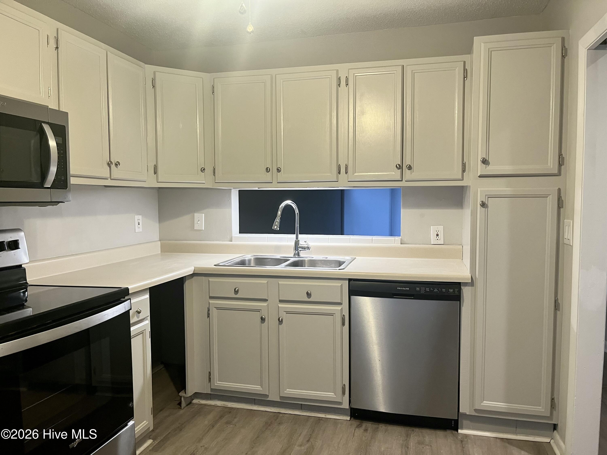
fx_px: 456
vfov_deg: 53.1
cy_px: 228
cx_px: 304
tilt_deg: -4.3
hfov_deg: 67.3
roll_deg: -0.2
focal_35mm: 26
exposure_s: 1/60
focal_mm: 5.1
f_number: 1.6
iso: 200
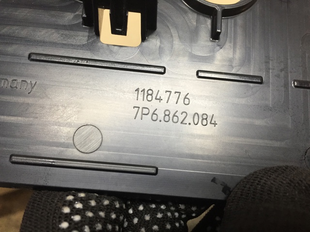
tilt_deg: -54.2
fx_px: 260
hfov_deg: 61.7
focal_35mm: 29
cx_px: 155
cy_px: 116
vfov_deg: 48.2
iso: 64
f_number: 2.2
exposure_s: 1/33
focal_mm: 4.15
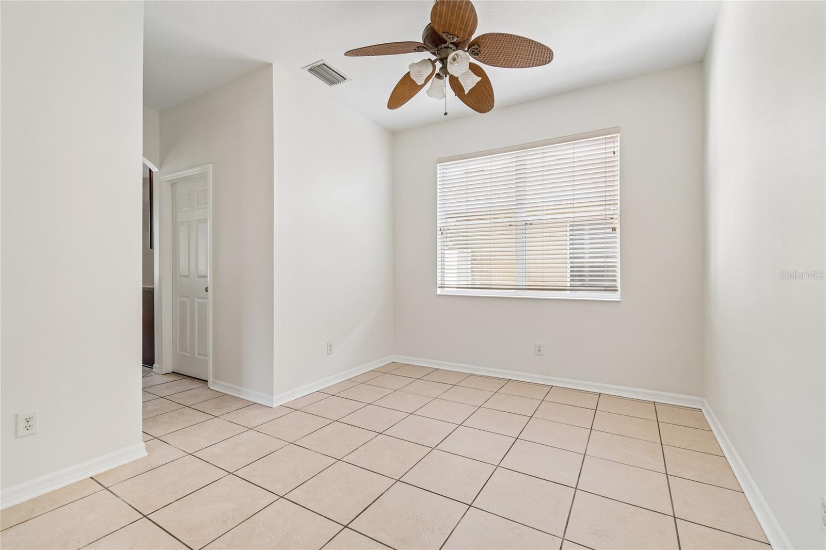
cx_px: 413
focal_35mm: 15
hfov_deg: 100.4
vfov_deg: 77.3
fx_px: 344
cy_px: 275
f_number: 7.1
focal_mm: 10
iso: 100
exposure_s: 1/8
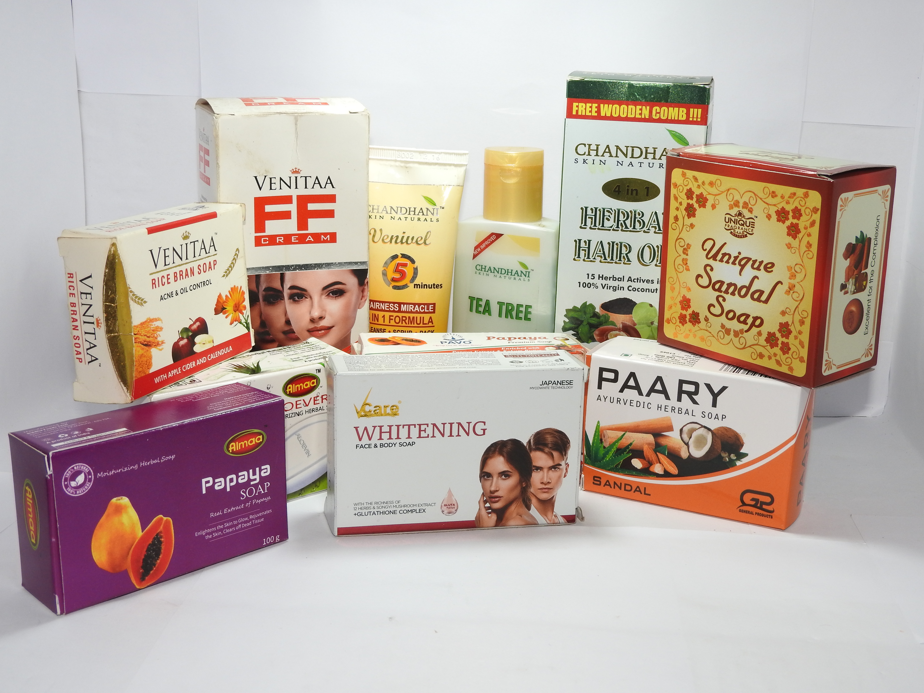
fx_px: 1201
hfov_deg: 42.1
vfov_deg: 32.2
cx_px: 462
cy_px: 346
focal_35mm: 45
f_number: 4.5
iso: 100
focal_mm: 8.1
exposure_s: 1/80
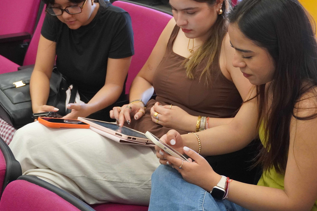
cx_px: 129
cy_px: 85
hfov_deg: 27.4
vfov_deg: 18.5
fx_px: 649
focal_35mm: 74
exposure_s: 1/160
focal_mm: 37
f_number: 5.6
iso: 4000
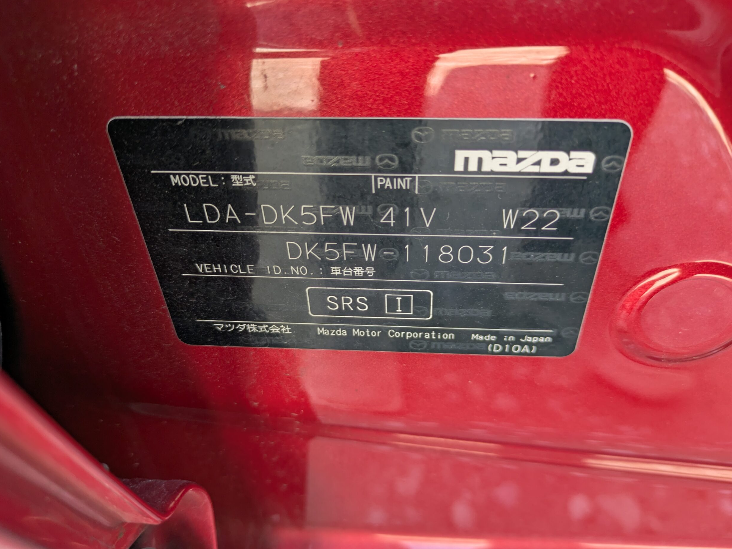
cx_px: 368
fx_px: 550
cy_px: 283
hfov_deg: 67.3
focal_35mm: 26
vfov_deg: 53.1
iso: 46
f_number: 1.89
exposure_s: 1/100
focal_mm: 5.43
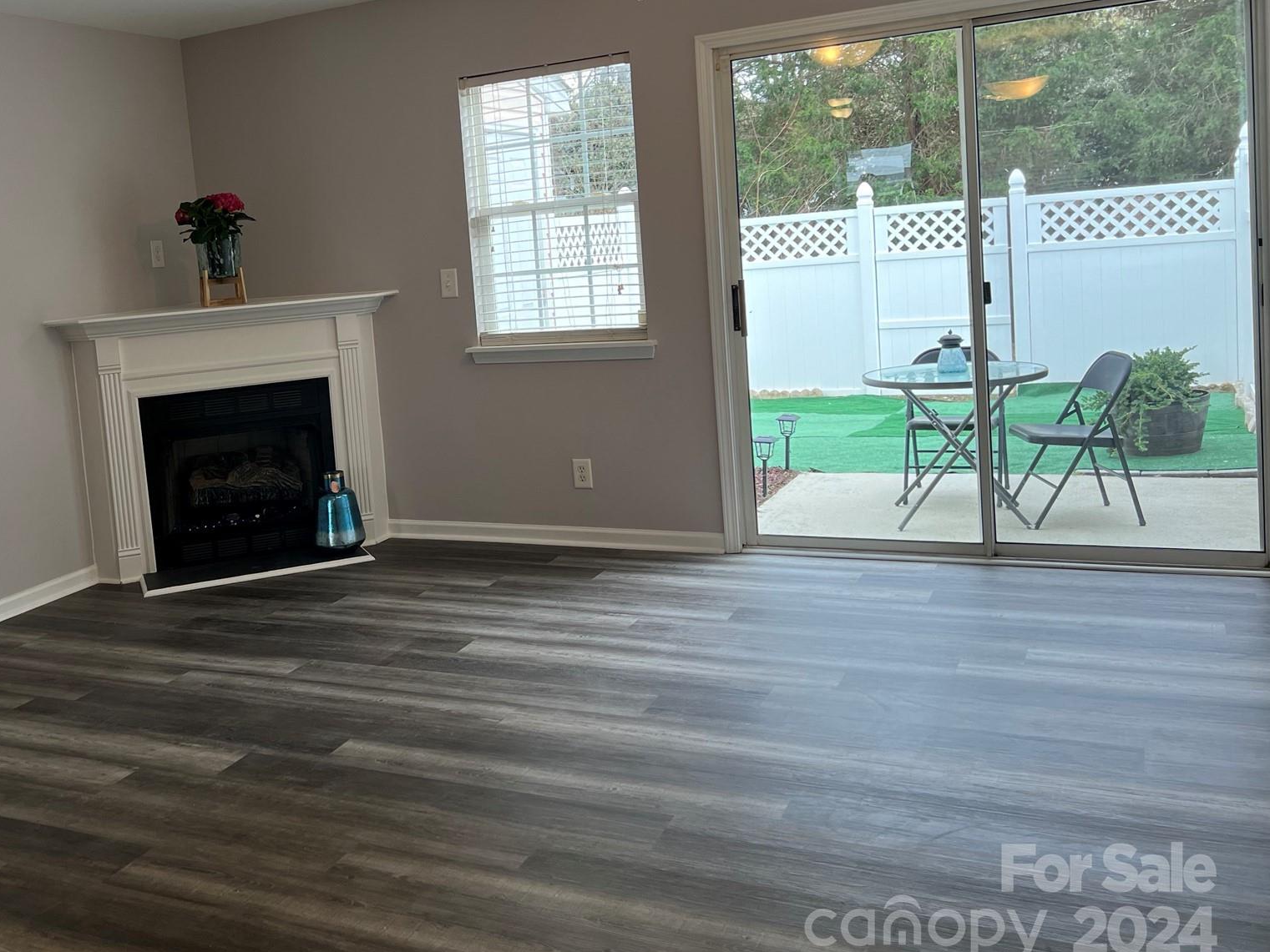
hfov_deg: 51.6
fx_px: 1284
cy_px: 360
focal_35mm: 35
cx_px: 422
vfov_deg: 40.4
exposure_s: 1/151
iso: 64
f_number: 1.5
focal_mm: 5.7
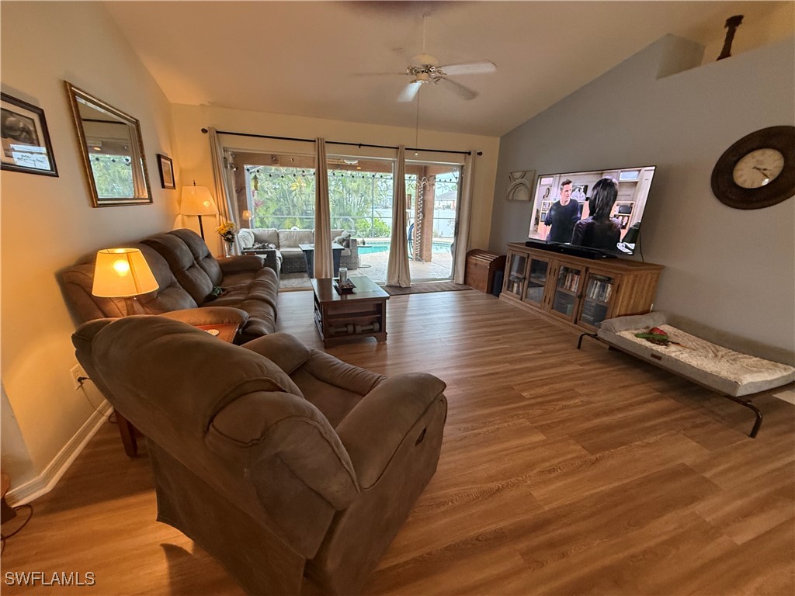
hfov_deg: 102.1
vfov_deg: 85.7
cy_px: 298
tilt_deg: -14.6
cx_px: 398
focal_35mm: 14
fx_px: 322
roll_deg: +0.7
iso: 250
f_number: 2.2
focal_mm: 2.22
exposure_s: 1/60
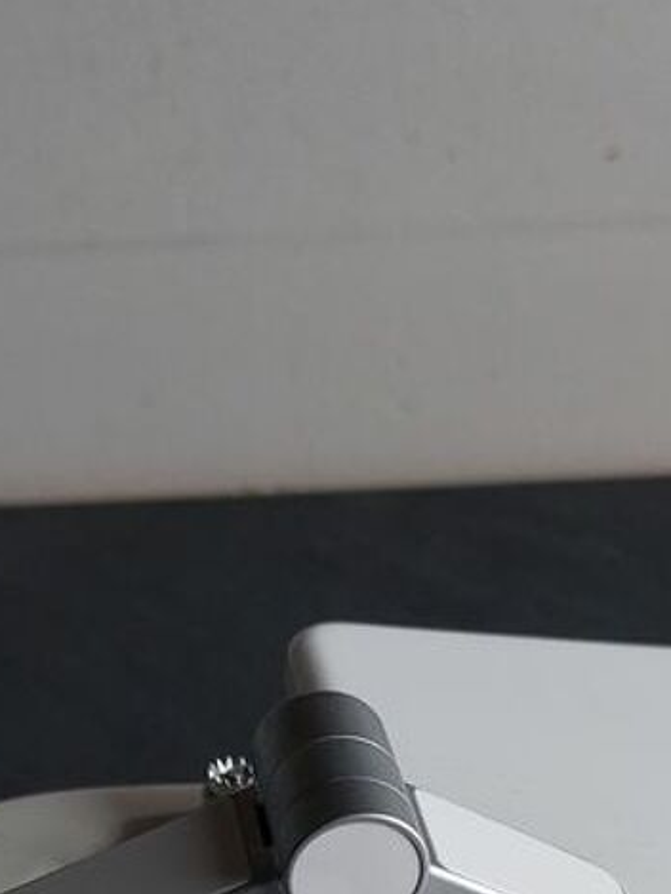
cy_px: 1068
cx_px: 408
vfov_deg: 24.8
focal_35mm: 71
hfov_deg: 20.7
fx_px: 1834
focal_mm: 5.23
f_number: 1.8
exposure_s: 1/50
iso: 250
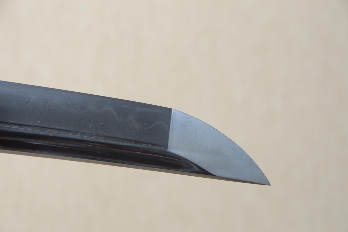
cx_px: 174
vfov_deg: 7.3
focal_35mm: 188
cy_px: 116
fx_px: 1811
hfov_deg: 11.0
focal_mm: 125
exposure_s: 1/1.6
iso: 400
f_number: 11
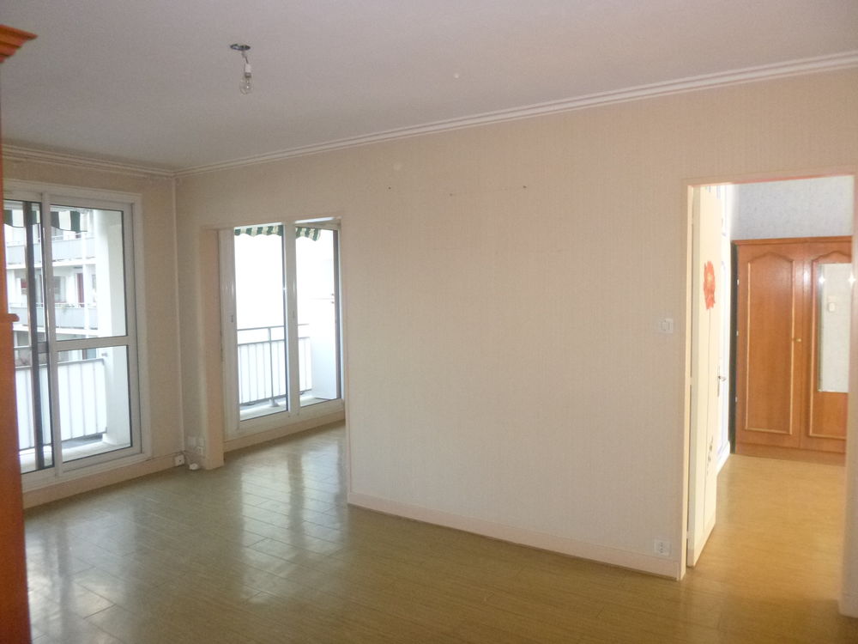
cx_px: 429
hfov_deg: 69.4
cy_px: 322
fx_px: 620
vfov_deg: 54.9
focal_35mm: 25
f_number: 3.9
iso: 400
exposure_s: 1/60
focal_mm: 4.5
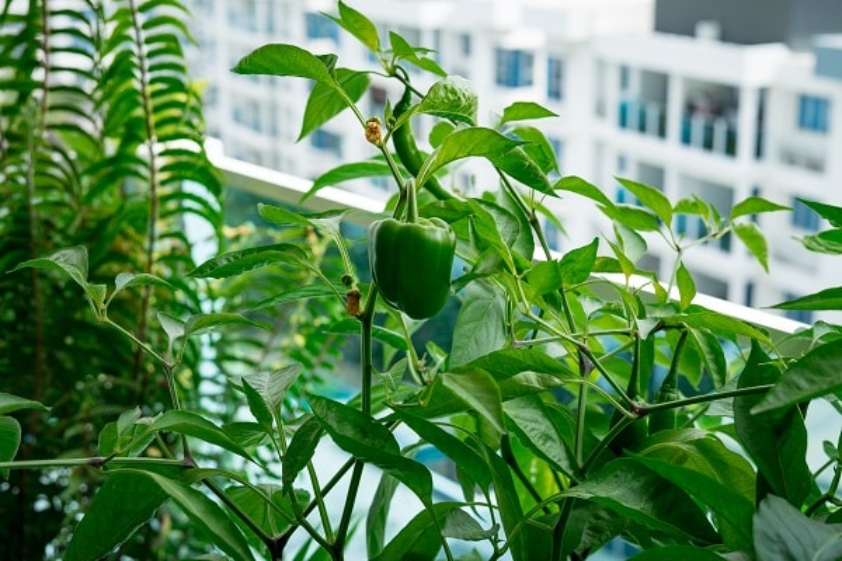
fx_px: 1169
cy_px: 280
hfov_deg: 39.6
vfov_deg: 27.0
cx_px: 421
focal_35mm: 50
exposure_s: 1/100
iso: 100
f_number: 7.1
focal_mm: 50
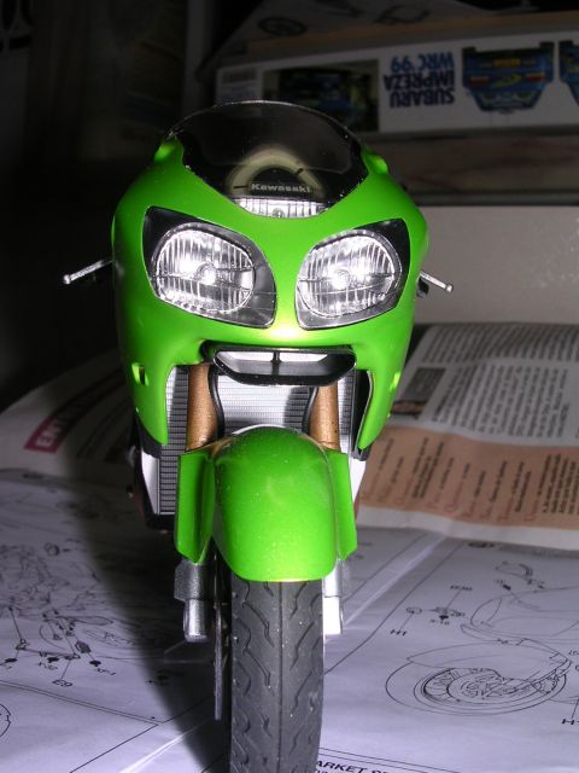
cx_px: 290
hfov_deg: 37.7
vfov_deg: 49.0
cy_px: 386
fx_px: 847
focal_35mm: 38
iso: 100
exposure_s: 1/60.1
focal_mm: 5.8
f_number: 5.6
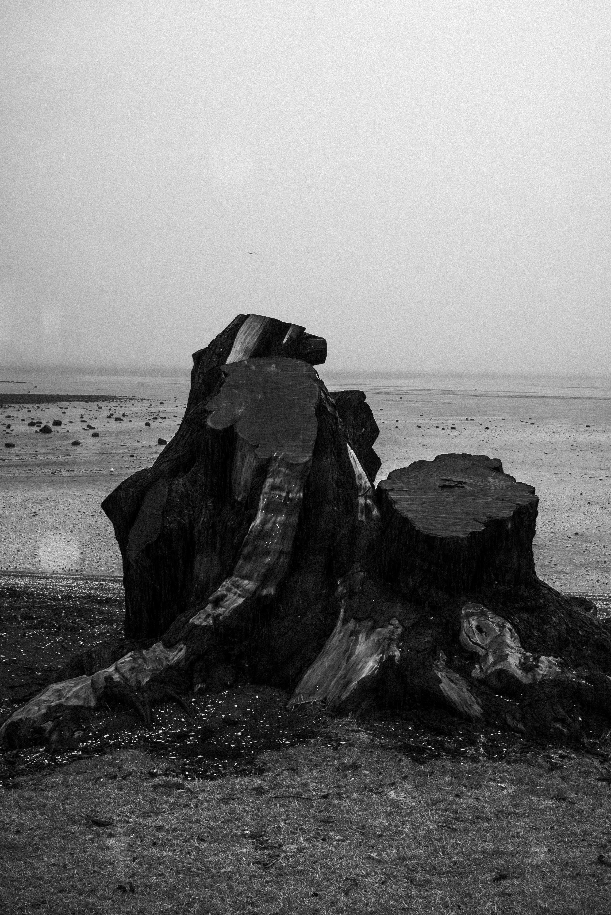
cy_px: 354
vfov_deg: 36.7
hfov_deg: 25.1
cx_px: 331
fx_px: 1373
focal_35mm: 54
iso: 100
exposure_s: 1/200
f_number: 10
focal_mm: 35
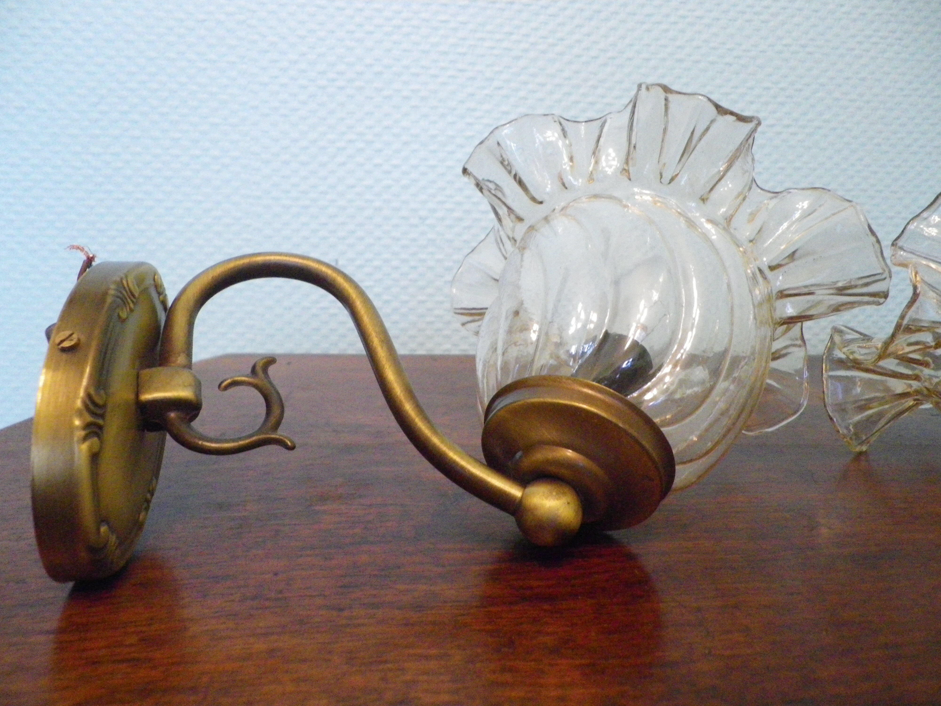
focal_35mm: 28
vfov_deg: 49.7
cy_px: 353
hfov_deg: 63.4
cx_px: 470
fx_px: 761
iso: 800
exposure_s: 1/30
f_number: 2.6
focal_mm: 4.9
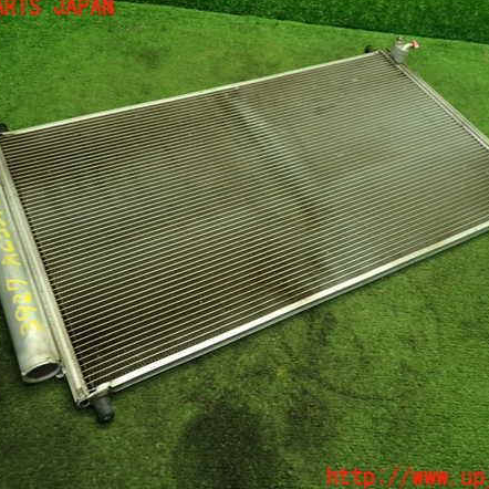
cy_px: 242
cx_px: 244
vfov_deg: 54.0
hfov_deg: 54.0
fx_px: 479
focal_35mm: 30
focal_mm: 4.5
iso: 200
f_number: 2
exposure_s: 1/50
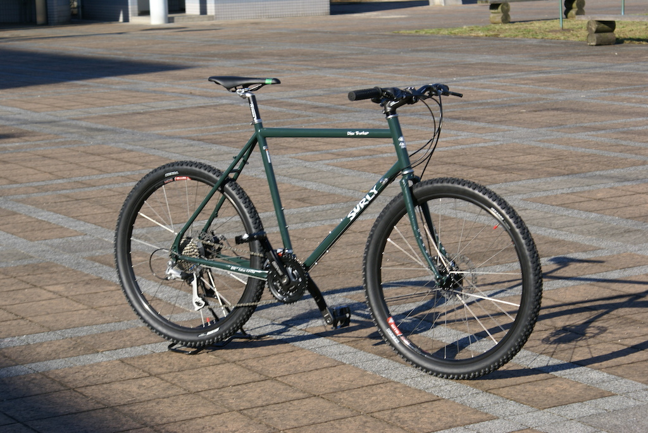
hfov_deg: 19.4
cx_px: 324
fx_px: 1892
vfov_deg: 13.1
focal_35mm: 105
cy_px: 216
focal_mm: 70
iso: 100
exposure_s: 1/250
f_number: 8
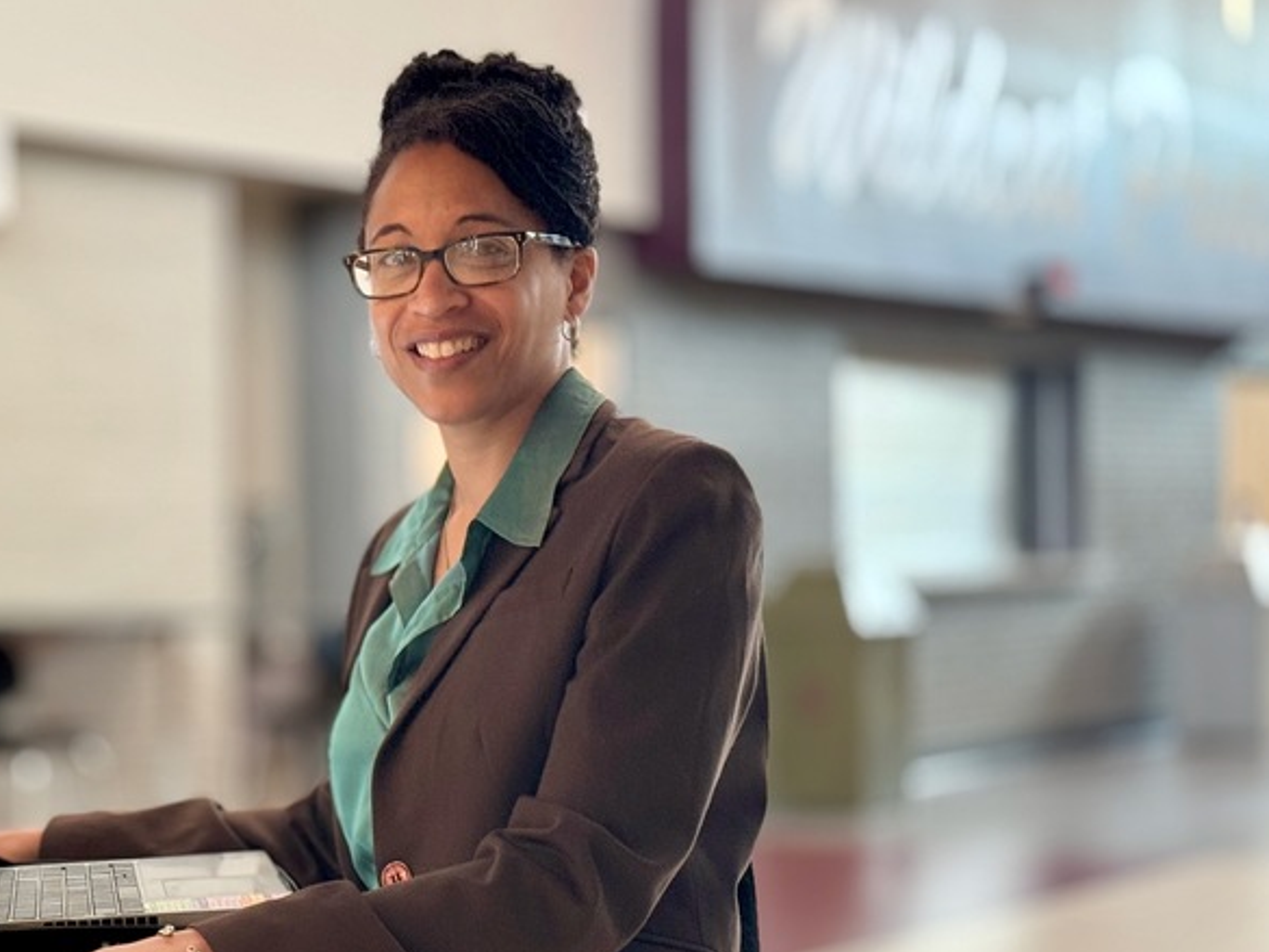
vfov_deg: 17.6
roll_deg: +1.3
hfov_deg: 22.9
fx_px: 3080
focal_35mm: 84
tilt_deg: -1.1
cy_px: 586
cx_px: 223
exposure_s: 1/60
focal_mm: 6.76
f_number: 1.78
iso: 100
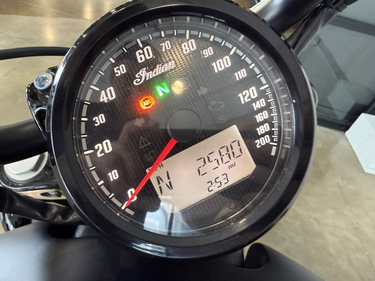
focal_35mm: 24
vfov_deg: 56.8
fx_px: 260
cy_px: 140
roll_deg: -14.3
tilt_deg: -39.4
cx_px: 188
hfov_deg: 71.6
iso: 400
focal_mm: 2.22
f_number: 2.2
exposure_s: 1/60
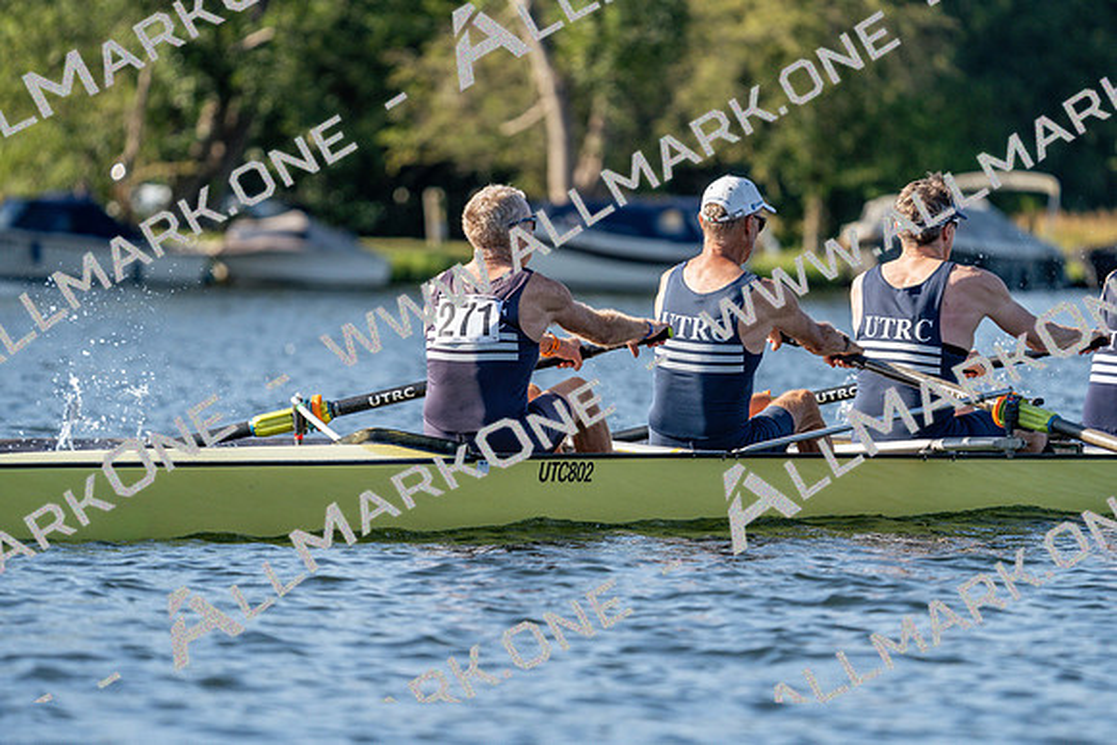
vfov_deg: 3.8
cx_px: 558
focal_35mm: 362
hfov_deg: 5.7
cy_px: 372
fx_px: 11234
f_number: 6.3
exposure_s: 1/1600
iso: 400
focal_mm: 362
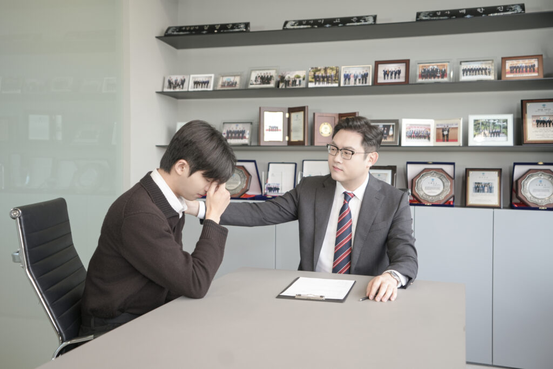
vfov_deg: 37.9
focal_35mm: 35
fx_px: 538
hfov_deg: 54.4
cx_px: 276
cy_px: 184
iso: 320
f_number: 2.8
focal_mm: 35
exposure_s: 1/80
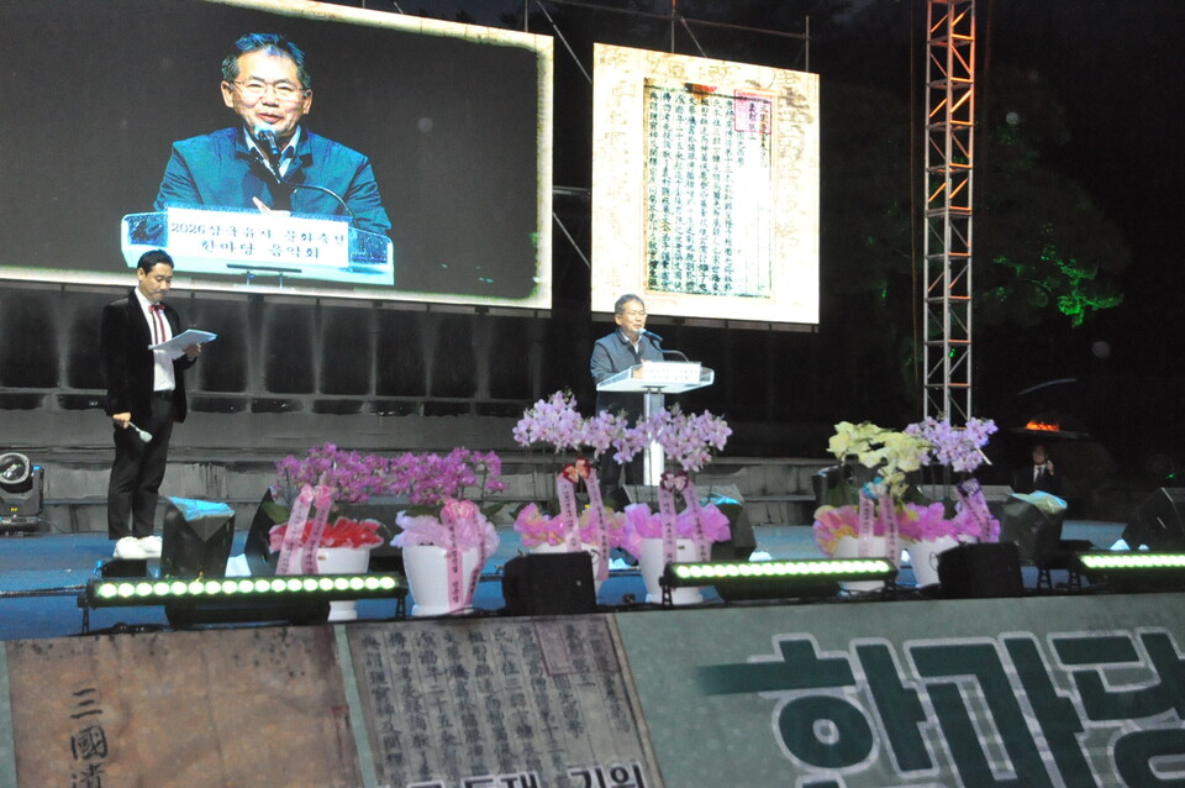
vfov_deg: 26.4
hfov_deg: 38.9
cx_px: 592
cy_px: 394
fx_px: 1677
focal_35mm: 51
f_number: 6.3
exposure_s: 1/160
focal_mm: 34
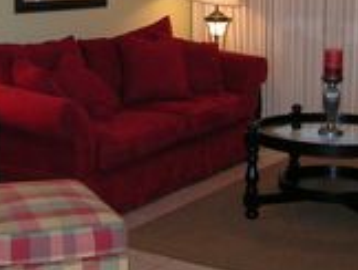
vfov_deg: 19.0
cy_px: 49
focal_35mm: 77
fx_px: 798
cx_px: 106
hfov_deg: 25.1
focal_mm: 5.7
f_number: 2.9
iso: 102
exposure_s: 1/60.1
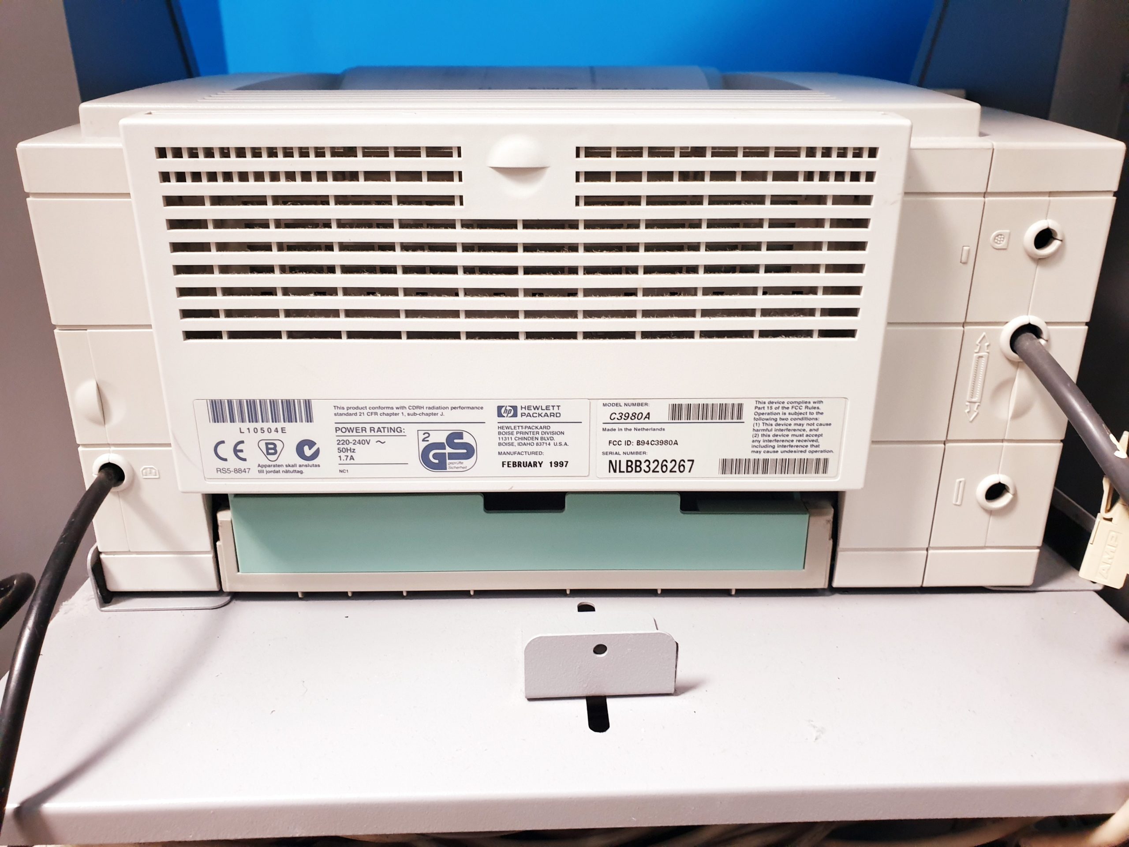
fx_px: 848
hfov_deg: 67.3
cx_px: 564
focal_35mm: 26
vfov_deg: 53.1
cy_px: 424
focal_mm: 4.3
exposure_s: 1/33
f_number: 2.4
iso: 320
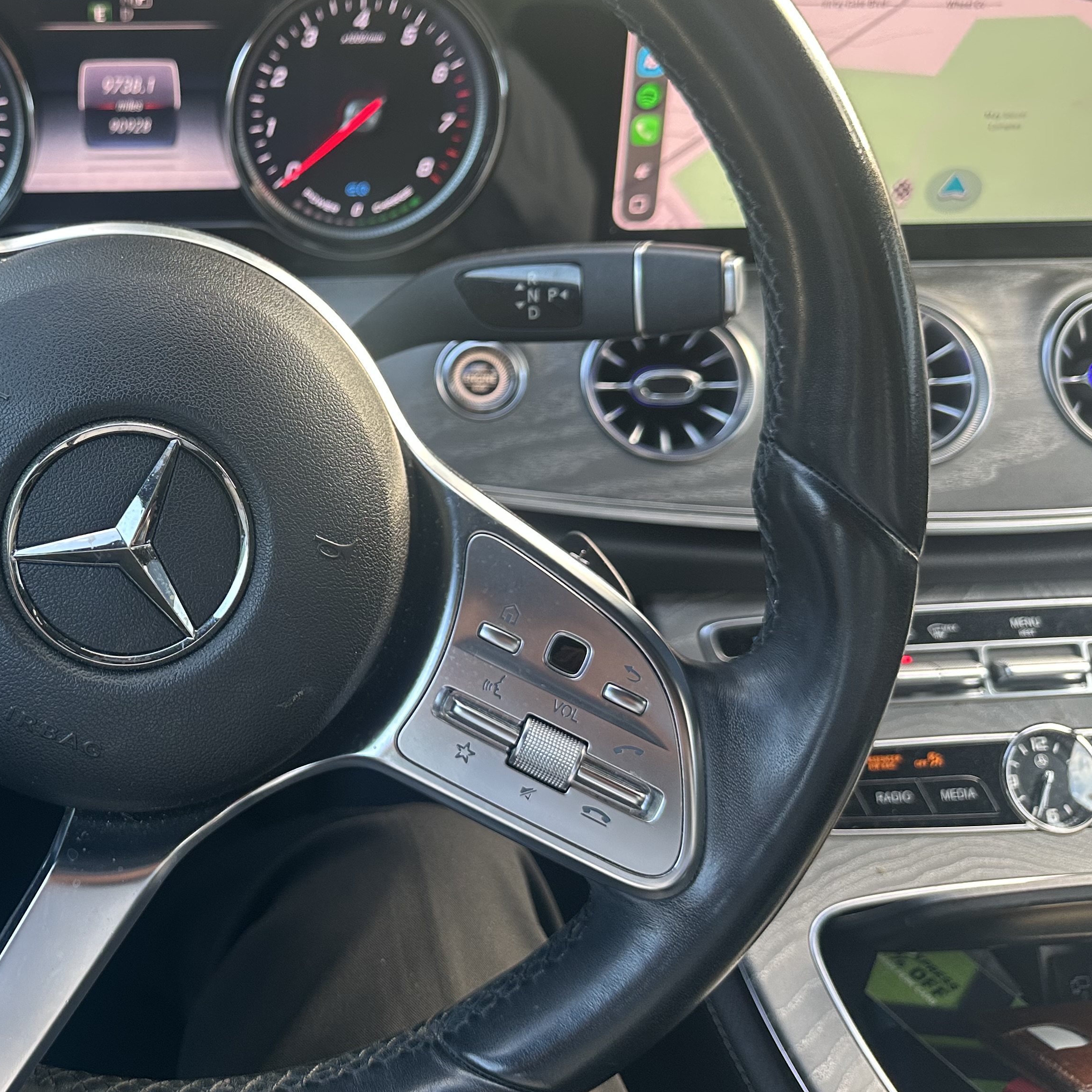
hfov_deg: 42.6
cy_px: 423
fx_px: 1321
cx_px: 194
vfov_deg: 44.6
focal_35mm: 37
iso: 200
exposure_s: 1/85
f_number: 1.78
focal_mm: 6.86
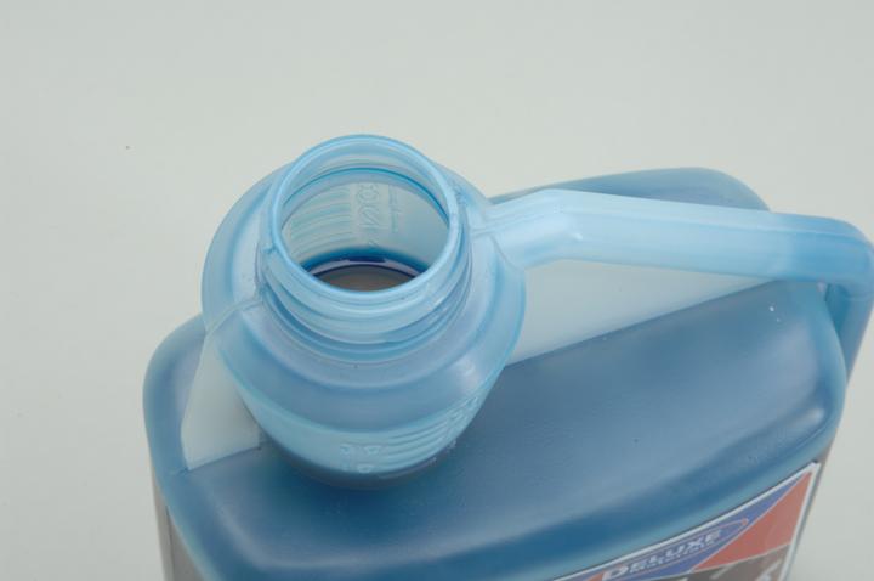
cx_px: 437
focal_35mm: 153
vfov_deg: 8.9
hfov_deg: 13.4
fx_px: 3709
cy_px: 290
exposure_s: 1/125
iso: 160
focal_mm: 102
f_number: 22
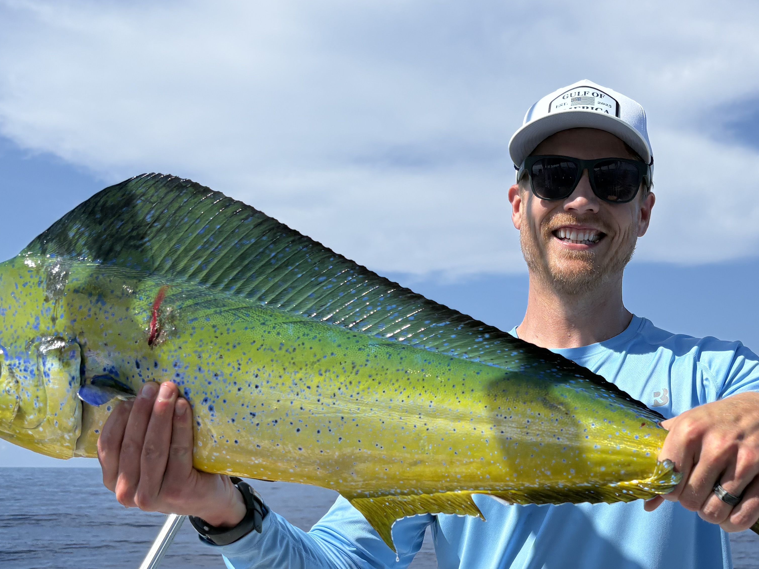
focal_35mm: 49
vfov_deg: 29.2
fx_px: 1074
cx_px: 508
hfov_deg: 38.5
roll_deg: +0.0
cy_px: 427
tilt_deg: +1.4
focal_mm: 5.96
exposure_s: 1/6993
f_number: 1.6
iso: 50
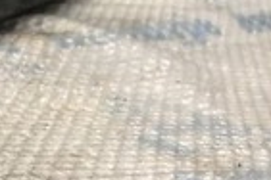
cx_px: -156
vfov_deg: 10.4
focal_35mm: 132
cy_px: 80
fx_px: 994
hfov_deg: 14.3
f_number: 1.8
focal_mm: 4
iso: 32
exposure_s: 1/33
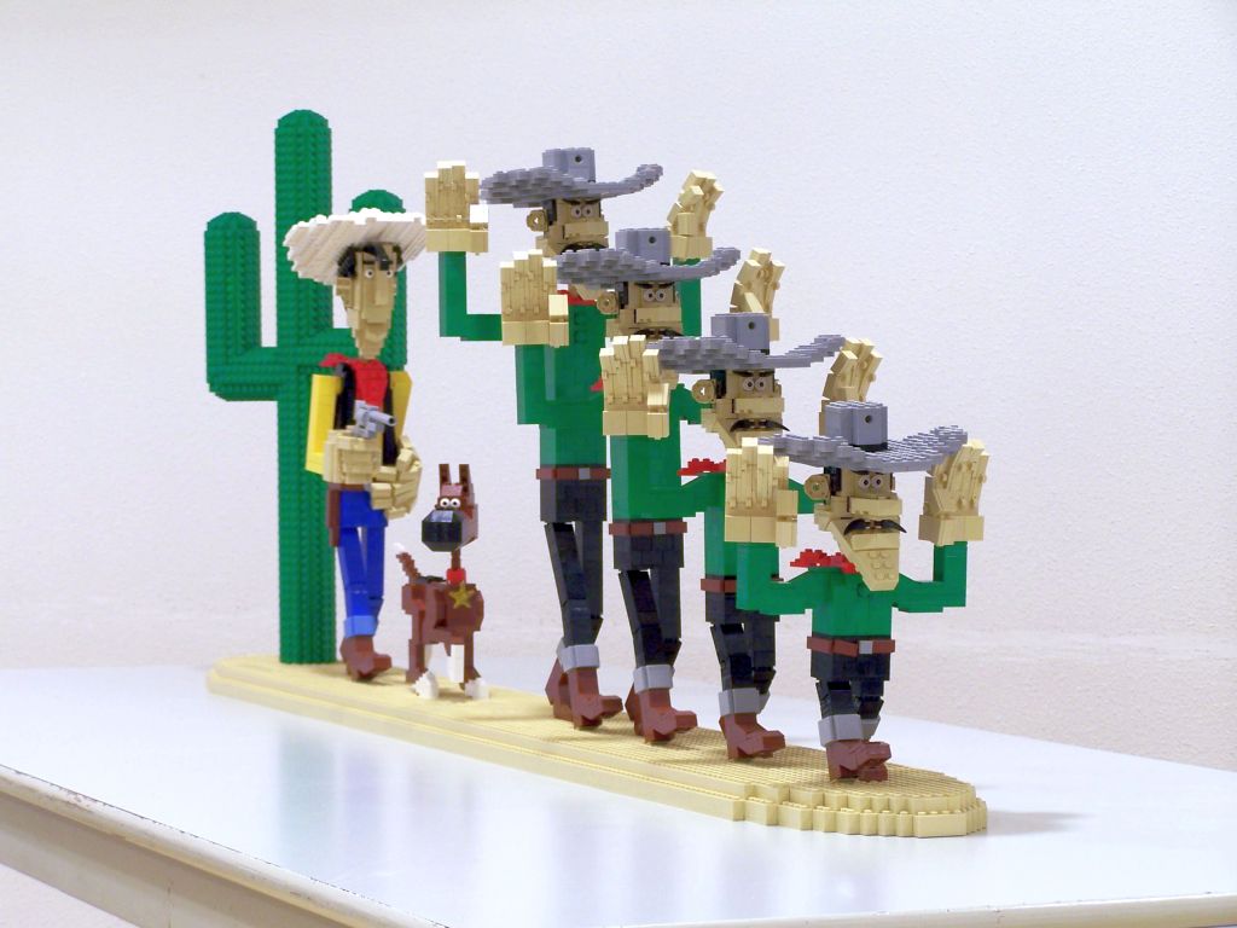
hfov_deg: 18.7
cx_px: 618
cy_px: 464
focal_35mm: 105
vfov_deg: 14.1
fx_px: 3752
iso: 80
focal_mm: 17.5
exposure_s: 1/6
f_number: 3.6
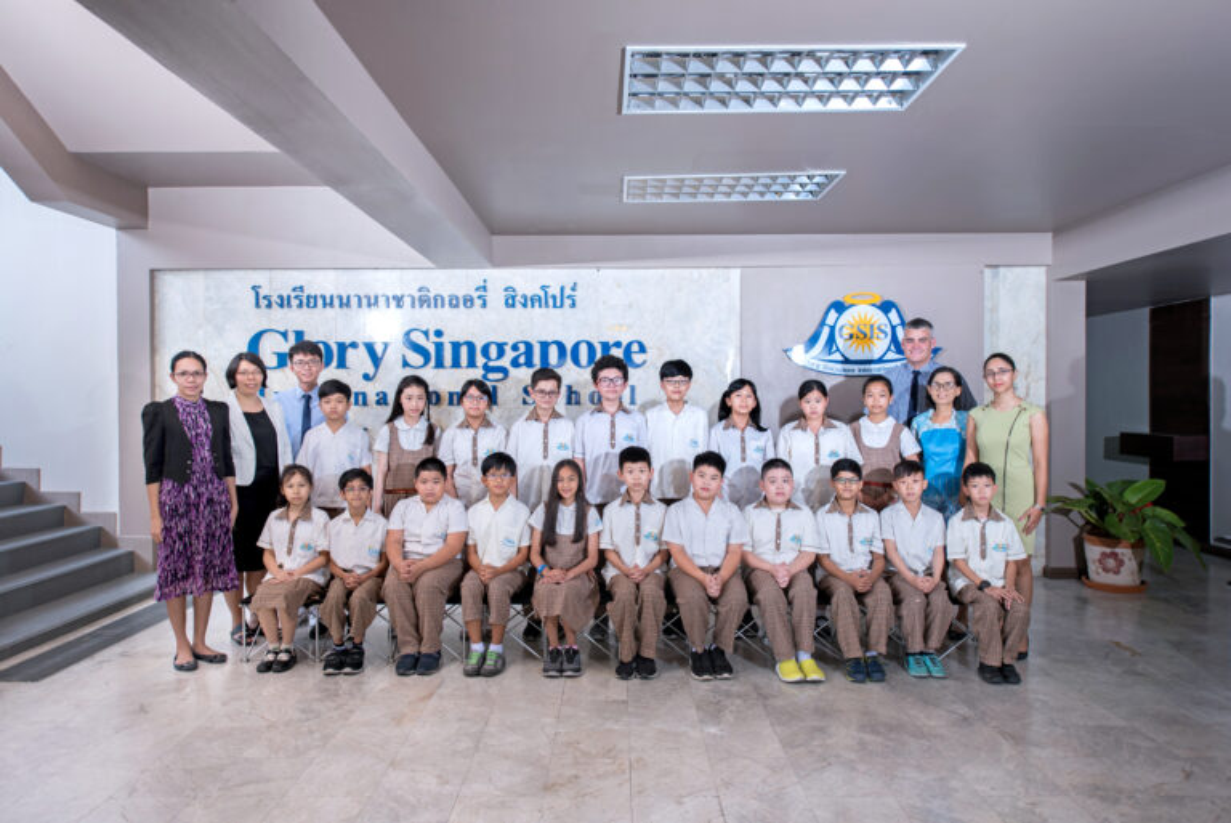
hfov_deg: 73.7
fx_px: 821
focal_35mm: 24
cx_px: 616
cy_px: 412
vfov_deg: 53.2
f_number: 3.2
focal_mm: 24
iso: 250
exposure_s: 1/200
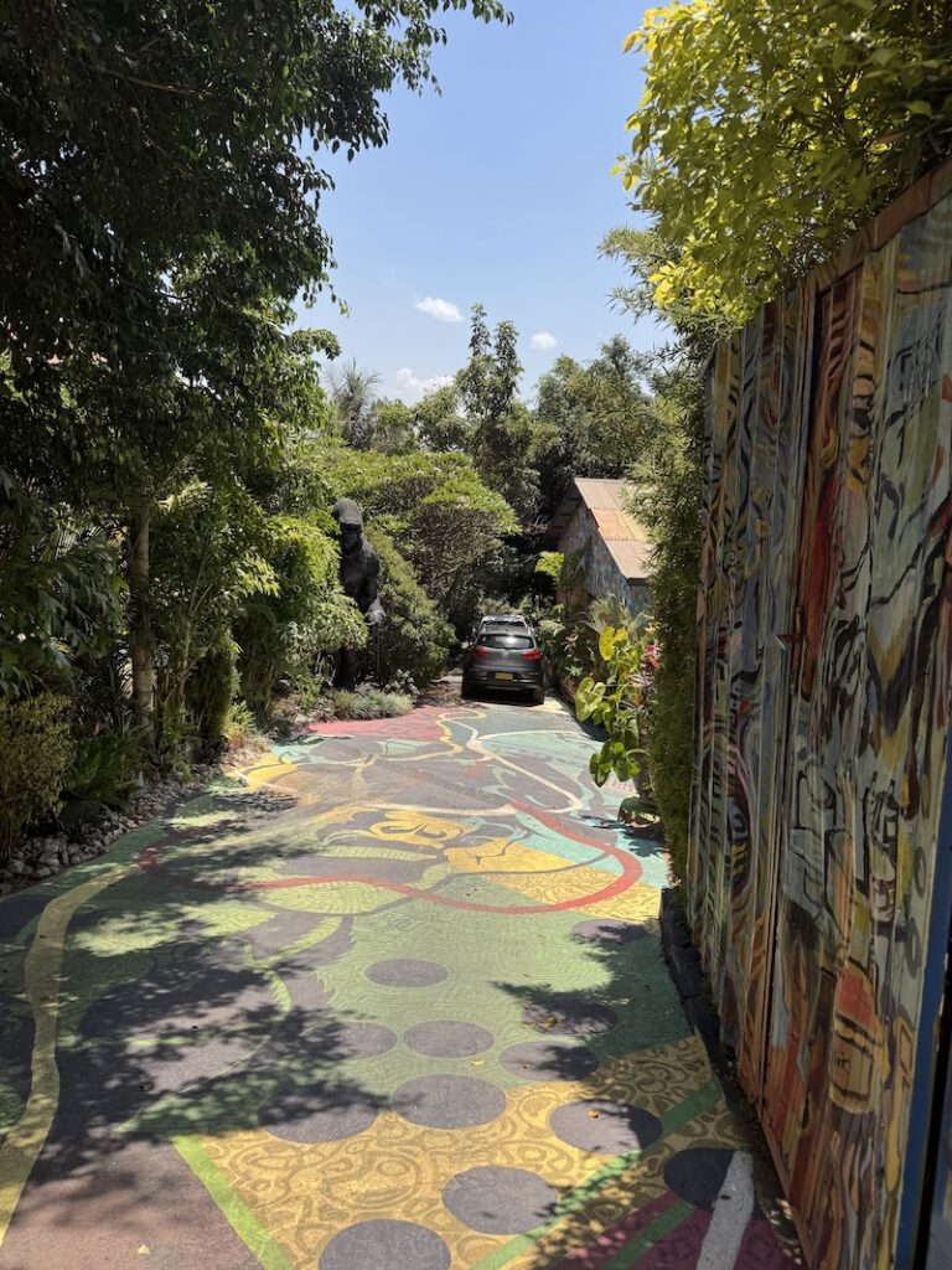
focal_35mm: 24
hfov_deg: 56.8
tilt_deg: -9.4
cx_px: 476
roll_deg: -1.4
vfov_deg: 71.6
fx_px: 880
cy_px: 635
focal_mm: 6.76
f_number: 1.78
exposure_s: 1/3247
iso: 80
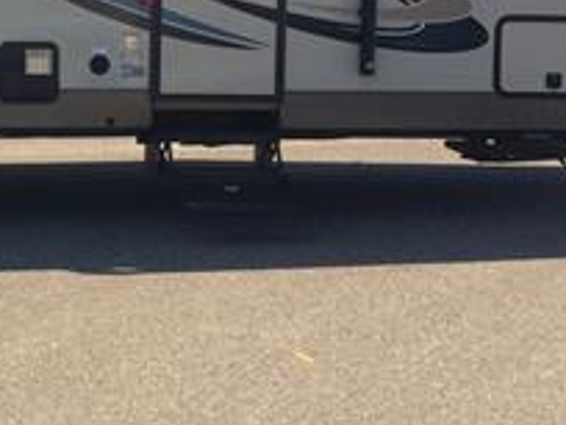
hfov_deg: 20.1
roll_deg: +1.0
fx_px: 1488
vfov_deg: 16.0
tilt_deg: -3.3
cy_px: 28
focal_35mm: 91
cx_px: -130
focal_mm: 4.15
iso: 32
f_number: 2.2
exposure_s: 1/977
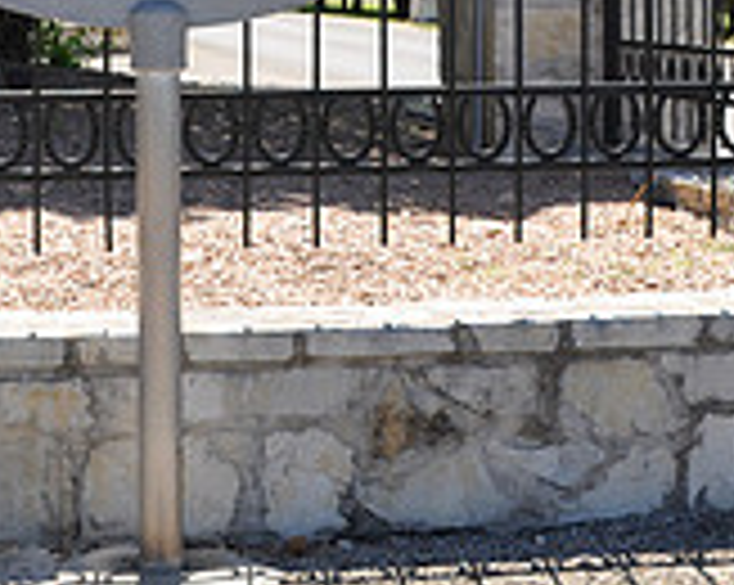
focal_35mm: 100
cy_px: -38
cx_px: 171
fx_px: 2170
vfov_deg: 15.0
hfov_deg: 19.1
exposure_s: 1/200
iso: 200
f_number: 7.1
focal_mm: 20
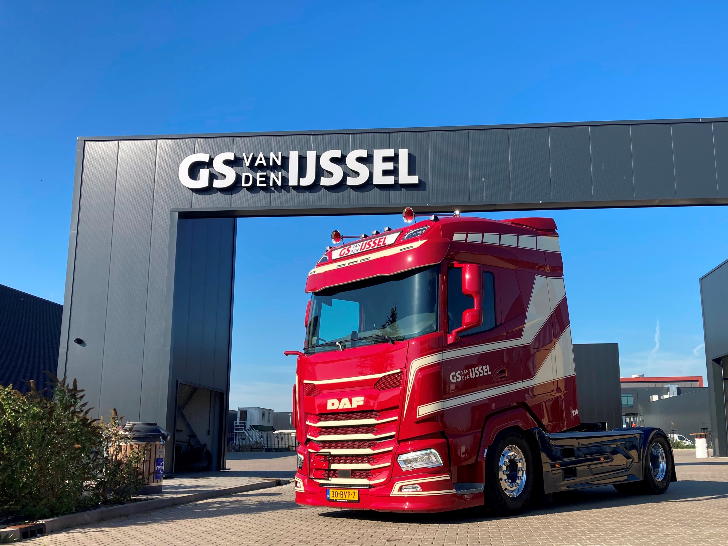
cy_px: 273
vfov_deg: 49.8
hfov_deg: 63.4
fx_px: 589
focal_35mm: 28
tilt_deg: +10.8
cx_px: 364
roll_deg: -0.3
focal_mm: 3.99
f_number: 1.8
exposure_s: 1/1429
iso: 20
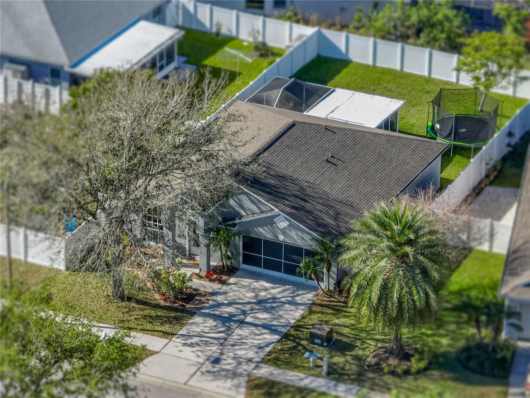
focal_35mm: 161
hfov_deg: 12.3
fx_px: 2465
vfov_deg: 9.2
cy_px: 199
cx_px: 265
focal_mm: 29.85
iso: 100
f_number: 4.4
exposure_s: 1/200
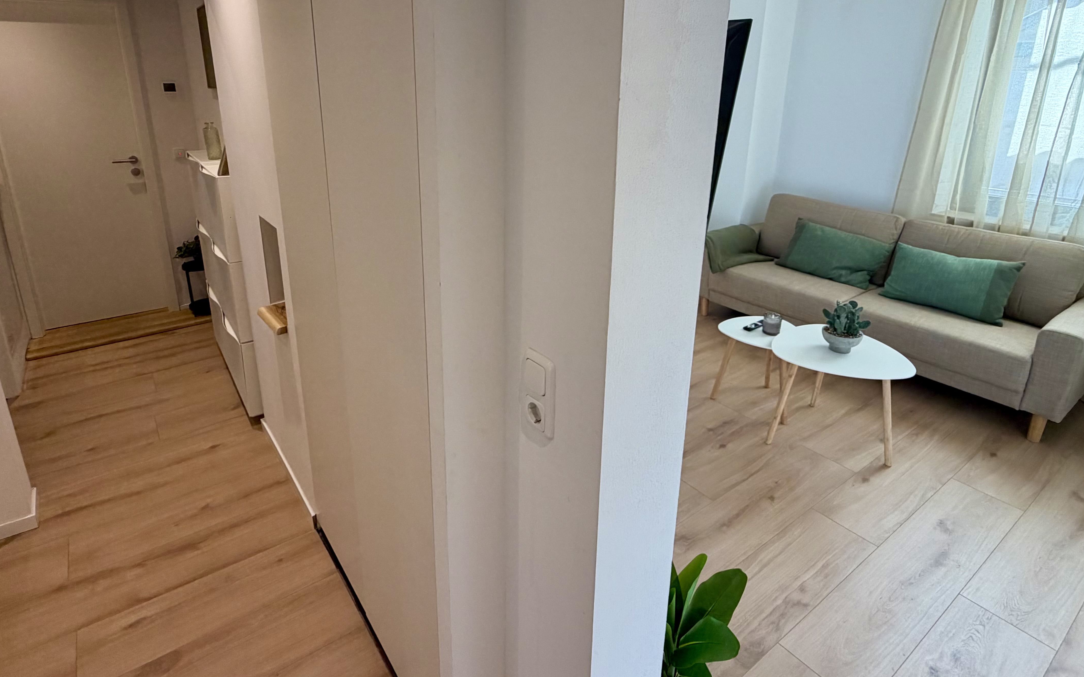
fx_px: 591
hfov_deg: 85.0
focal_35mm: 20
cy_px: 257
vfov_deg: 59.0
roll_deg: -0.4
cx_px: 520
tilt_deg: -16.9
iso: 160
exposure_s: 1/100
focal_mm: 2.22
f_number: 2.2
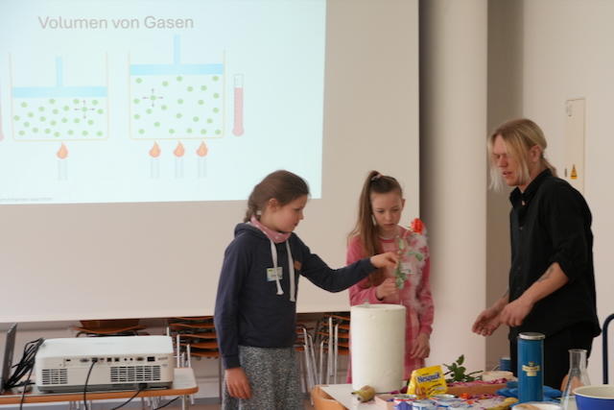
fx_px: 972
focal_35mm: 57
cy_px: 205
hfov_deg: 35.0
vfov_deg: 23.8
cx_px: 307
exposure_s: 1/160
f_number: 4.5
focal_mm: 38
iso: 800
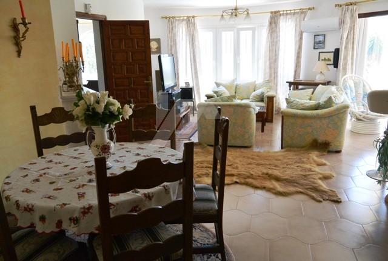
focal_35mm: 29
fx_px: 313
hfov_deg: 63.5
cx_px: 194
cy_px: 130
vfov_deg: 45.2
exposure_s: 1/125
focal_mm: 11
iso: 400
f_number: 3.5
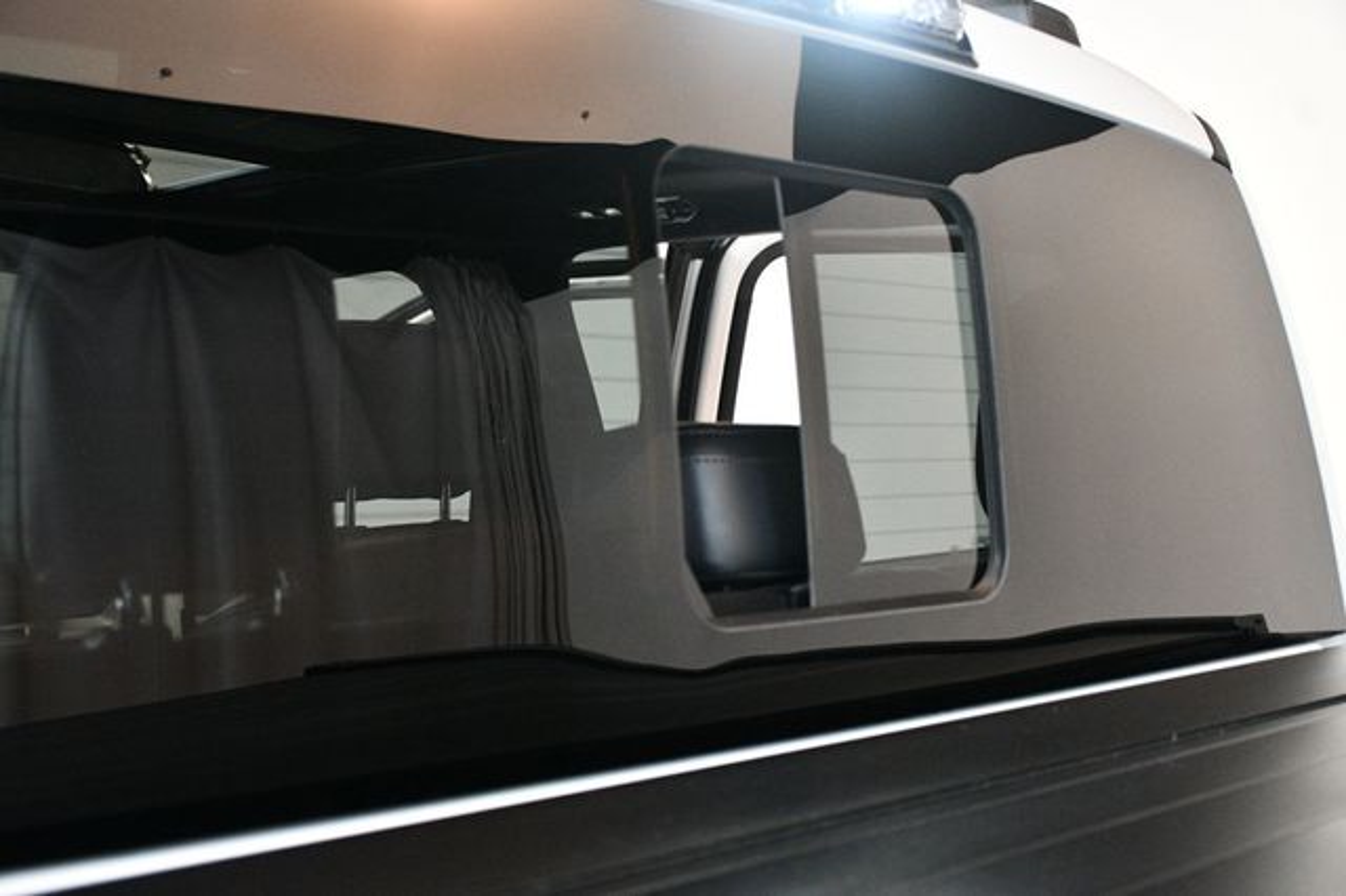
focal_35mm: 52
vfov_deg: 26.0
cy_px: 448
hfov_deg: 38.2
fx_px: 1943
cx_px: 673
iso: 3200
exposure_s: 1/60
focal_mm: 35
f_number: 4.2
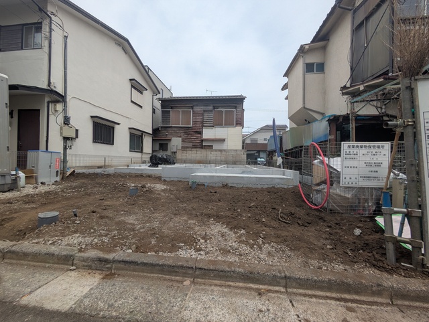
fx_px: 174
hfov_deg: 102.0
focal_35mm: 14
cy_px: 161
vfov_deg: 85.8
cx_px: 214
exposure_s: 1/2004
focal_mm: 1.83
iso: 50
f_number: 2.2
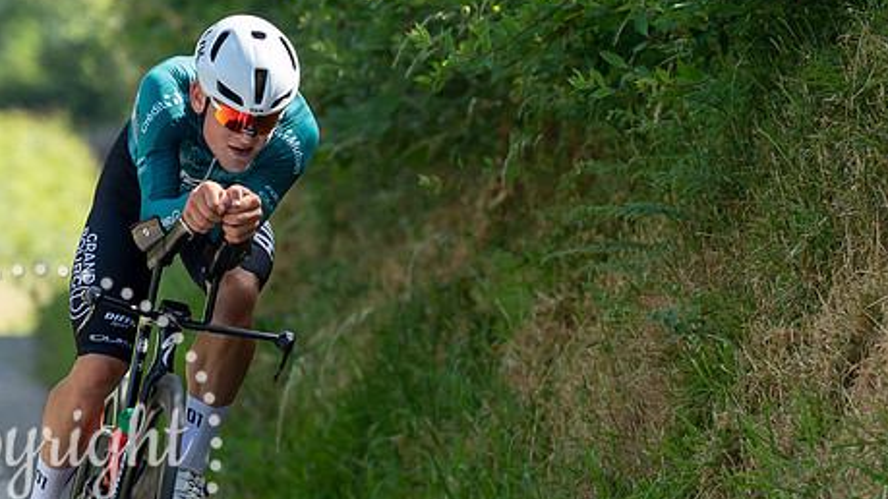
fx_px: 13089
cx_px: 340
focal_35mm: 556
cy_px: 357
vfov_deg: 2.2
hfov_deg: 3.9
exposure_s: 1/1000
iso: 400
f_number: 3.5
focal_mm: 200
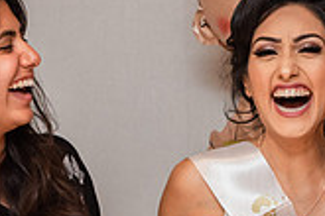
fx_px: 1462
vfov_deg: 8.4
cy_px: 215
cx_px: 301
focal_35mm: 162
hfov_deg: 12.6
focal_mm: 46
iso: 2500
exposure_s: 1/160
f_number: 4
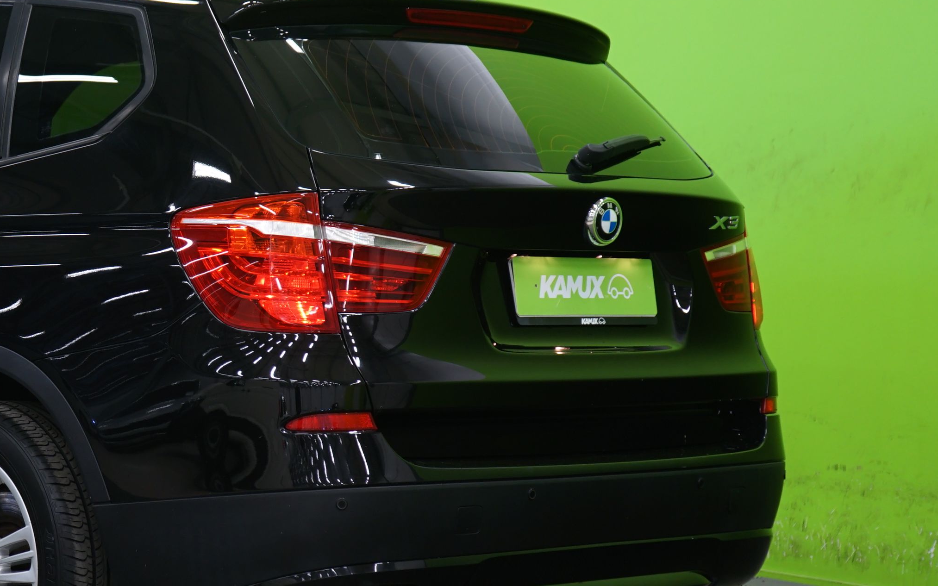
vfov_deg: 13.2
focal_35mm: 99
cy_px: 275
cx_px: 46
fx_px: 2531
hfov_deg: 20.5
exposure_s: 1/8
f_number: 4.5
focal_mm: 50
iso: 400
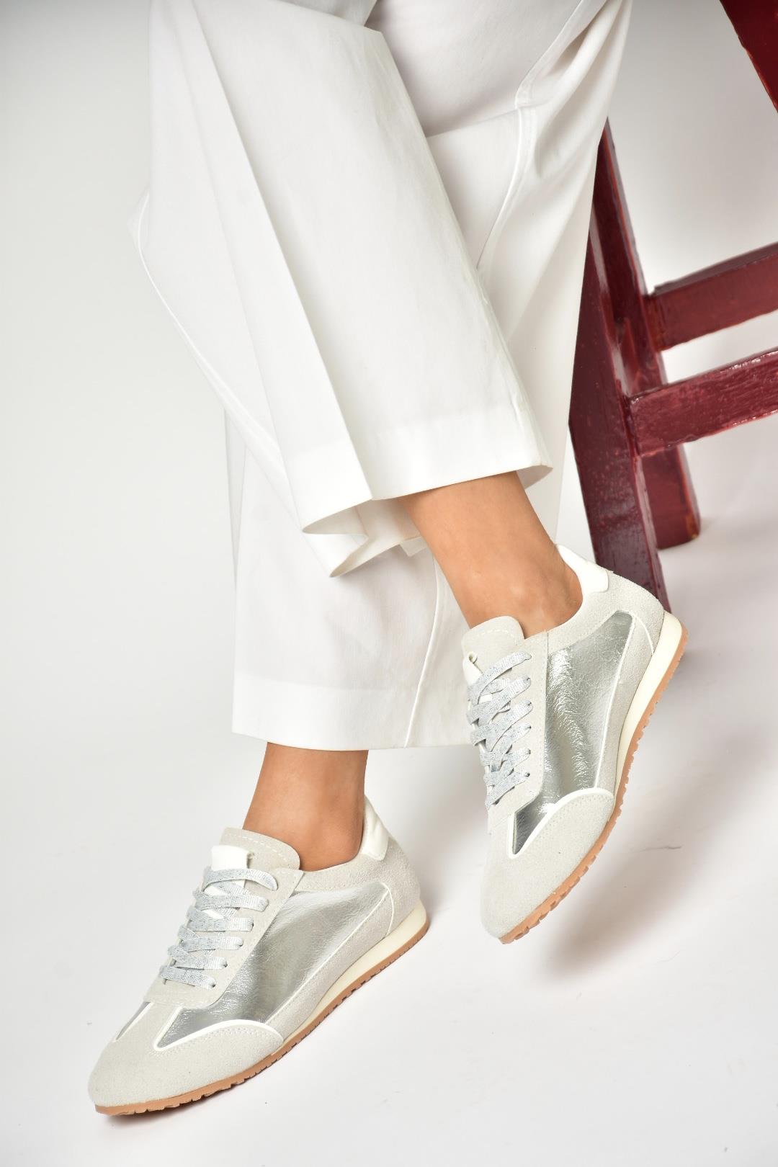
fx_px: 5105
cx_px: 389
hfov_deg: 8.7
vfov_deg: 13.0
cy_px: 584
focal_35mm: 158
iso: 100
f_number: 7.1
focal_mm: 105
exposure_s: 1/125
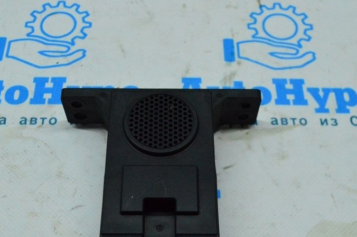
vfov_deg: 26.6
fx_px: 495
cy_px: 176
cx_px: 166
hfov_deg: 39.6
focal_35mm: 50
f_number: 6.3
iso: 6400
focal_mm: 22
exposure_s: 1/800
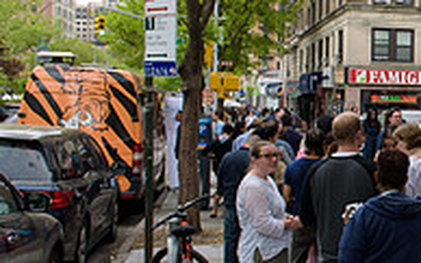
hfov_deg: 25.0
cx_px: 525
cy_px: 110
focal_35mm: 73
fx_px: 837
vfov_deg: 17.8
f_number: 4
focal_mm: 24
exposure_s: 1/250
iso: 200
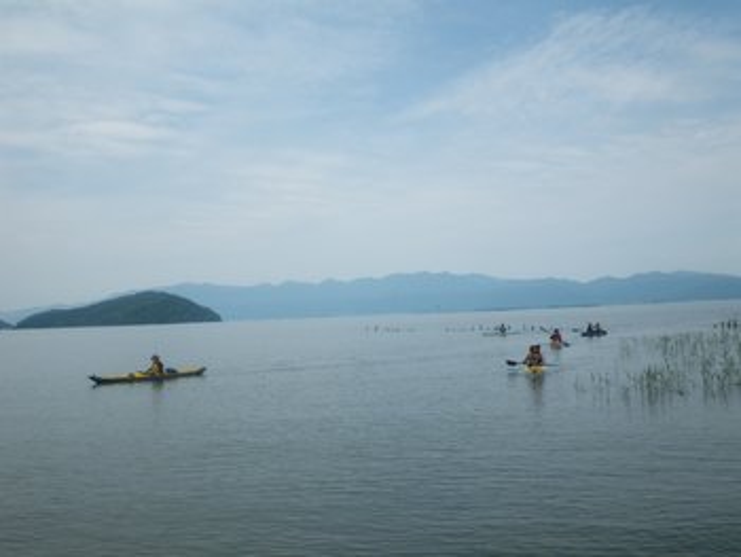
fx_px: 728
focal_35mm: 34
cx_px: 370
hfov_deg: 53.9
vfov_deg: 41.8
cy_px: 278
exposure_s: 1/320
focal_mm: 6.1
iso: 50
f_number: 4.6
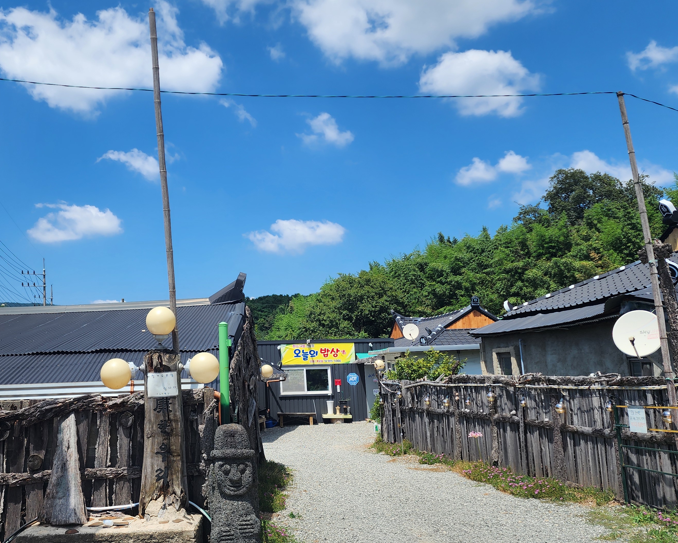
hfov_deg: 52.0
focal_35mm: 34
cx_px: 235
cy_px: 256
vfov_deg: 43.3
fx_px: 682
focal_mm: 6.4
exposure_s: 1/1336
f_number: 1.8
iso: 12
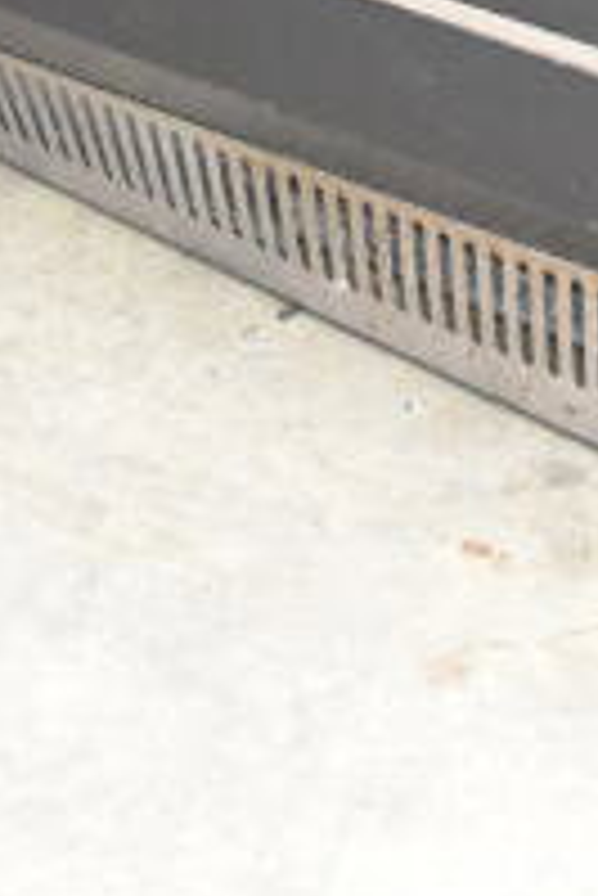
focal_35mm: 124
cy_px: -946
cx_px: 755
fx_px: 3084
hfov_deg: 10.8
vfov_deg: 13.8
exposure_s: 1/100
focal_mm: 18
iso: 1600
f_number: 5
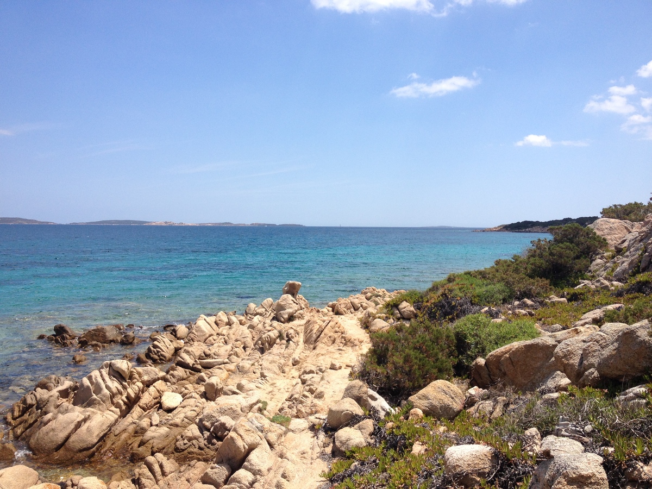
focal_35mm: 35
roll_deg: -0.2
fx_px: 659
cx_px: 326
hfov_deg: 52.6
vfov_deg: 40.7
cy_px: 244
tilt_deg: -4.7
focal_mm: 4.28
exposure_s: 1/1905
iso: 50
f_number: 2.4
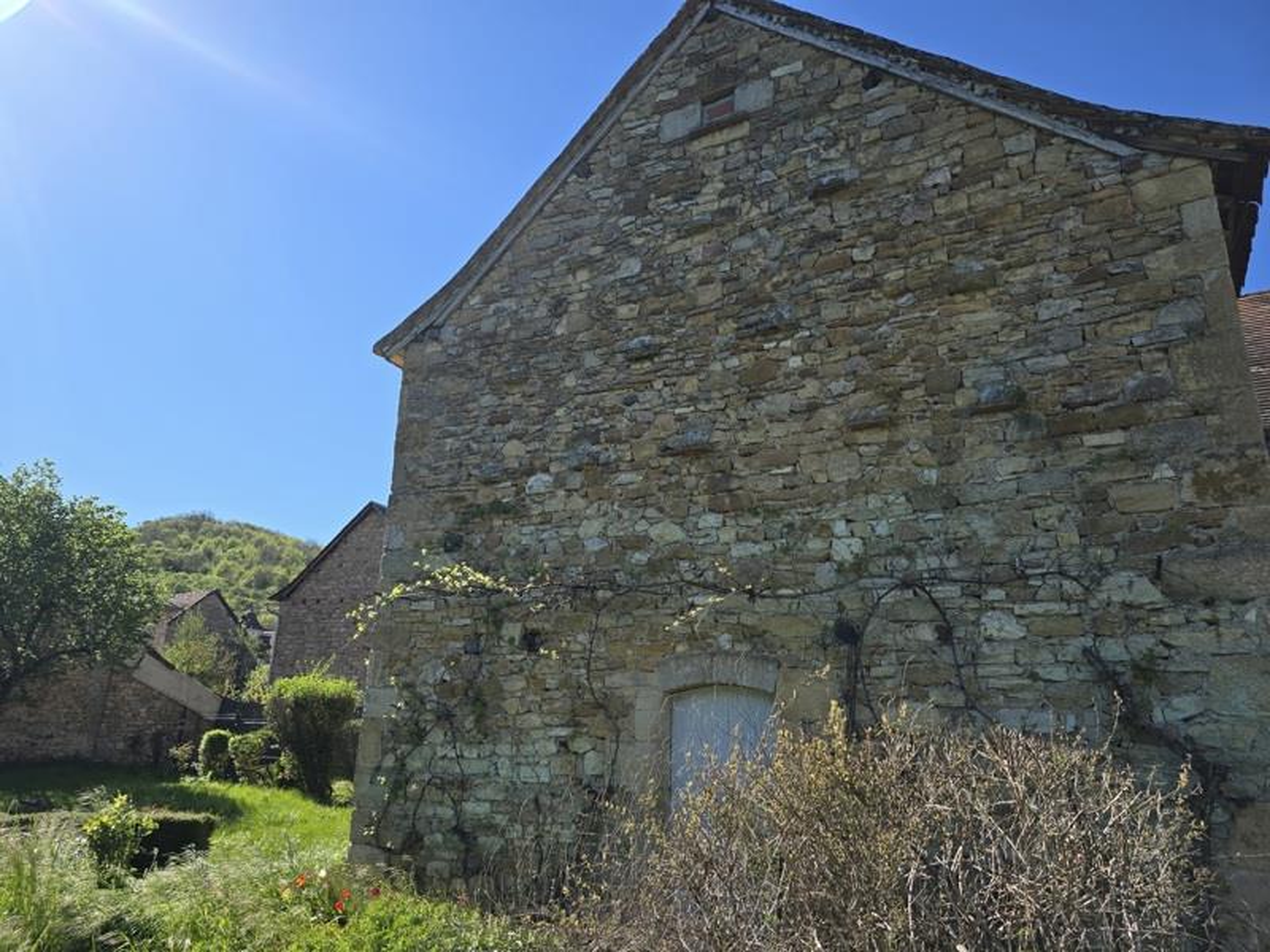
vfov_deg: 58.9
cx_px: 635
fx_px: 844
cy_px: 476
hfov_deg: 73.9
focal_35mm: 23
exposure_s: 1/541
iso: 12
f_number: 1.7
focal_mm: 6.3
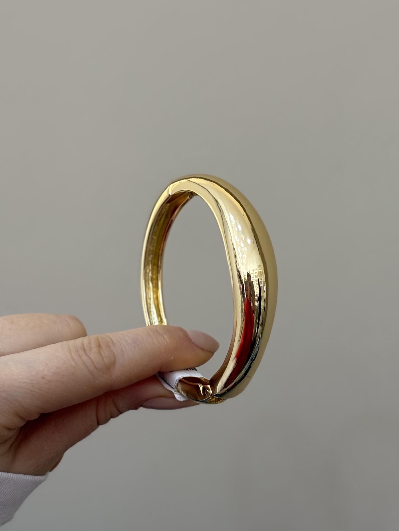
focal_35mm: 52
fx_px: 799
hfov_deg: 28.0
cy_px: 266
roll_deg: +0.0
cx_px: 200
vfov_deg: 36.8
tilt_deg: +6.5
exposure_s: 1/50
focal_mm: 5.96
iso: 25
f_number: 1.6
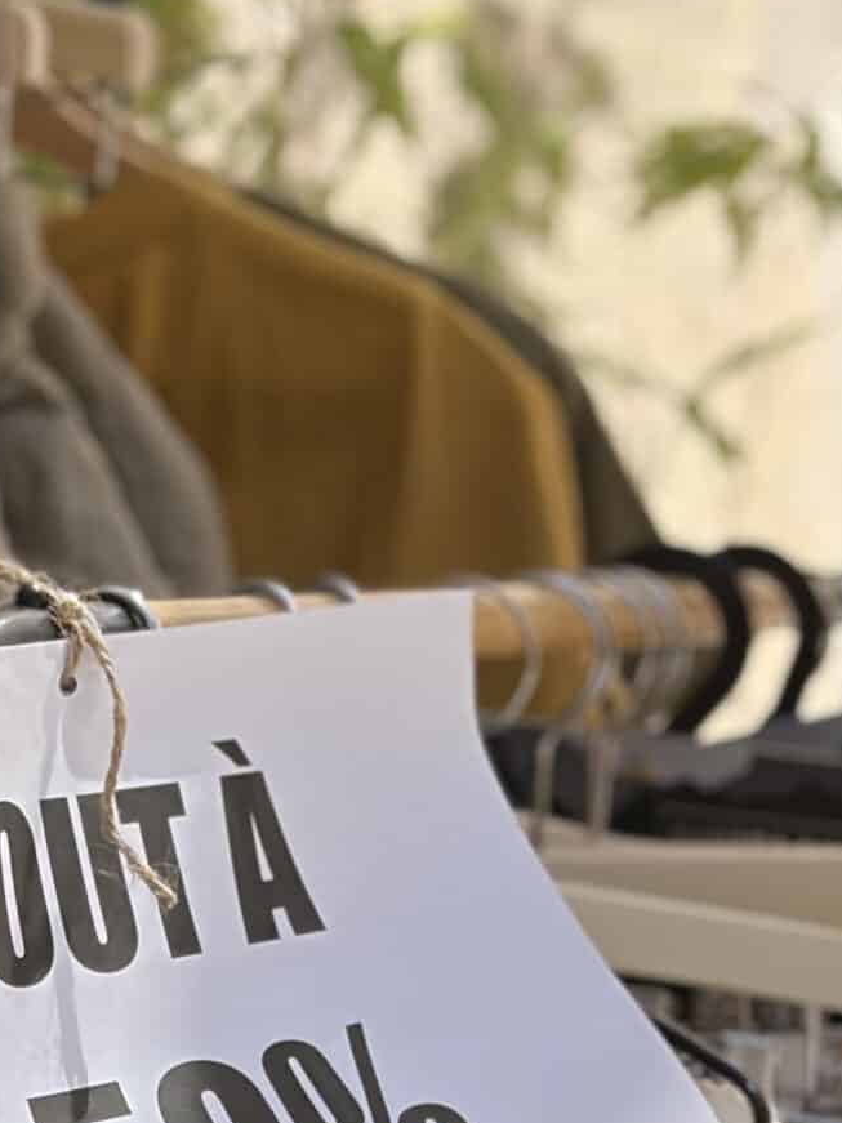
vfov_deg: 11.0
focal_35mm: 172
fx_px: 5580
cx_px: 304
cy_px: 1720
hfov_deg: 8.6
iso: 50
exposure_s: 1/1799
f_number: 1.6
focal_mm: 5.96
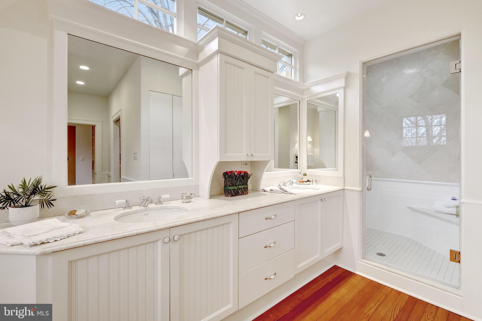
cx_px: 241
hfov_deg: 100.4
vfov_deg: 77.3
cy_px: 160
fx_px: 201
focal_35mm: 15
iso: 400
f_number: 8
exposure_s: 1/15
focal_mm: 10
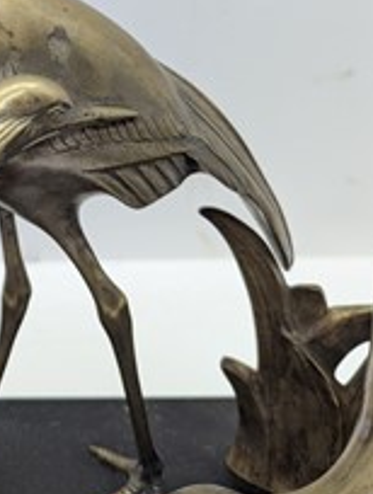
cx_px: 18
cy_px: 39
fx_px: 672
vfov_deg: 37.4
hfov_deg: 29.4
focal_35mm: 47
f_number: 1.85
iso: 151
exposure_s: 1/163
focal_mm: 6.81
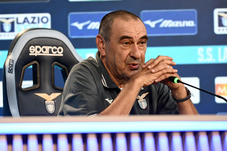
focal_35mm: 160
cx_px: 114
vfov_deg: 8.6
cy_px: 76
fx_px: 1009
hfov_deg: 12.8
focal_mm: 160
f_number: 5
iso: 2500
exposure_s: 1/125
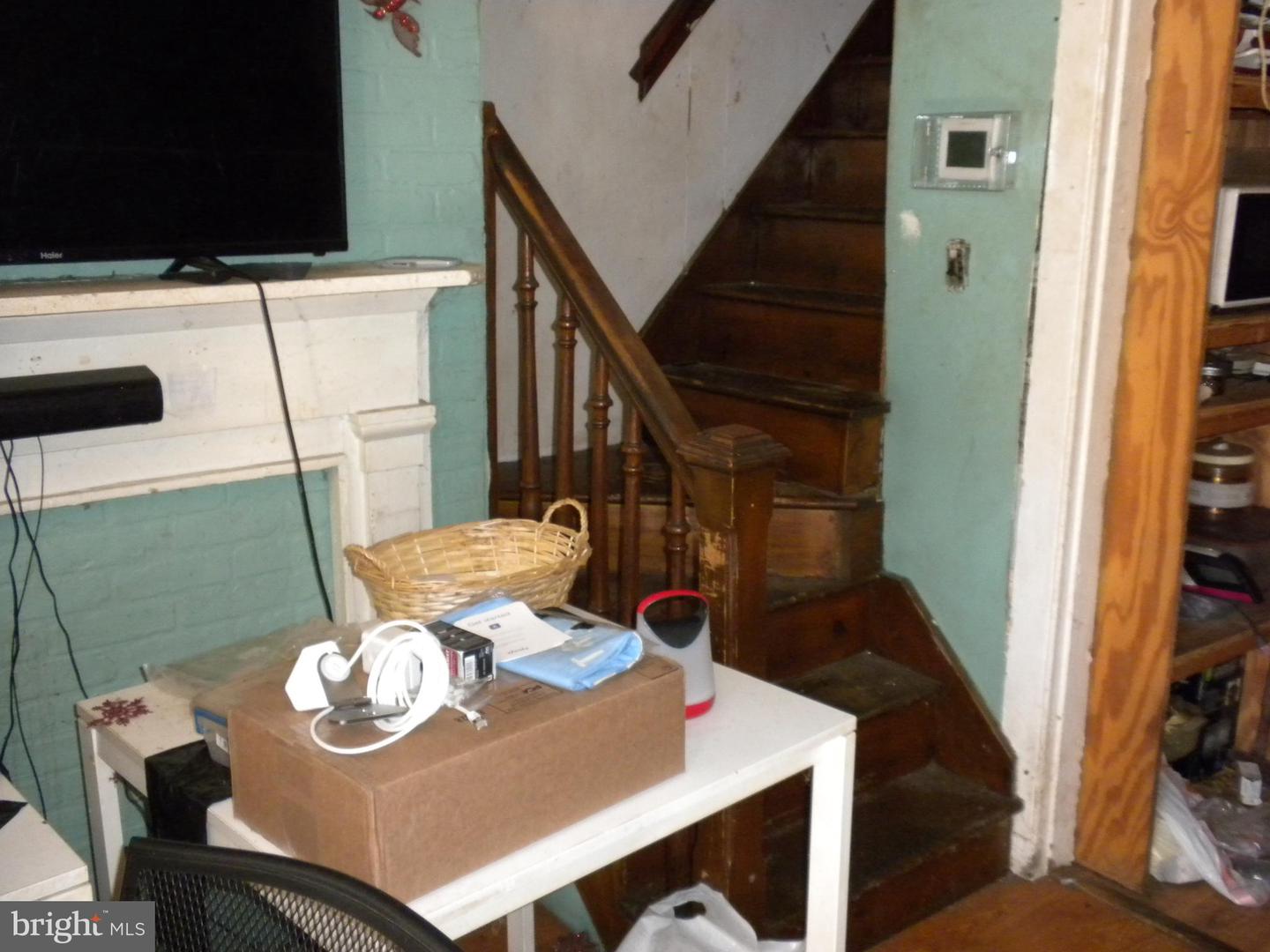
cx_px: 635
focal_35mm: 37
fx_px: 1357
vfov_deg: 38.7
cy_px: 476
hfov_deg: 50.1
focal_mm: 6.6
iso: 400
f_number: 3.5
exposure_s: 1/30
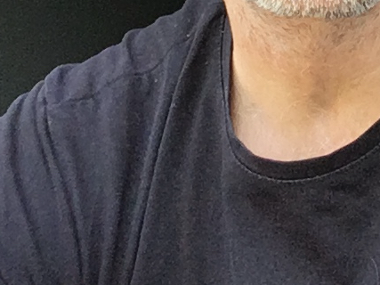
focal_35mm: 93
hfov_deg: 20.3
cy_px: -130
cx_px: 397
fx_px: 1021
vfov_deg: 14.9
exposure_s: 1/100
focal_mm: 2.15
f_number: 2.4
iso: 100
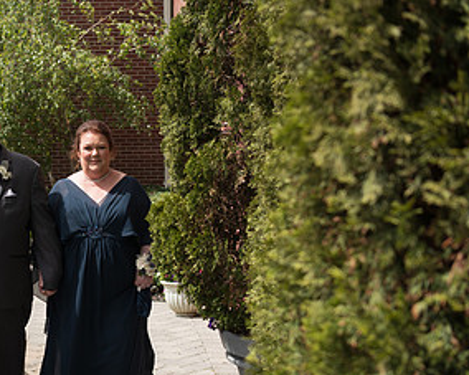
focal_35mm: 69
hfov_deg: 27.0
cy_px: 254
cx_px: 101
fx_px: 957
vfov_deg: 22.1
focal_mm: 36
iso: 64
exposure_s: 1/1000
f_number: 2.8
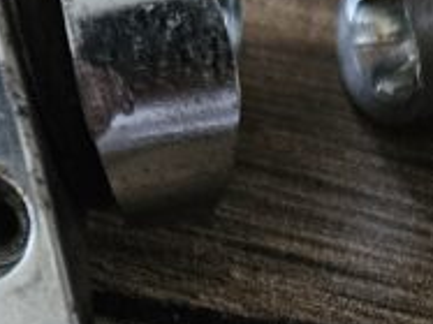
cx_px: 375
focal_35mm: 126
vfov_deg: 11.1
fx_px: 1575
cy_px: 558
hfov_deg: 15.5
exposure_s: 1/25
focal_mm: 5.4
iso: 640
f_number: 1.8
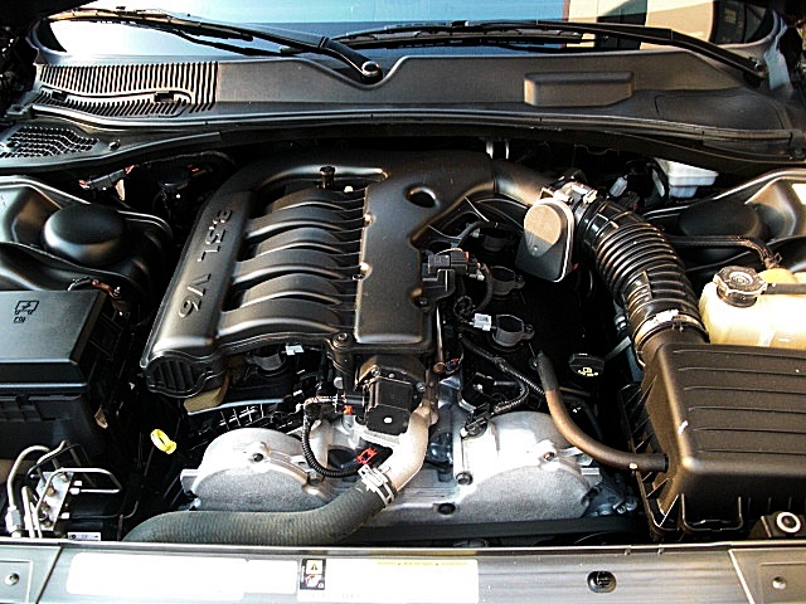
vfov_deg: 39.7
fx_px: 838
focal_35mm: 36
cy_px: 302
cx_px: 403
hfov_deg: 51.4
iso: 400
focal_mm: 6.3
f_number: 2.8
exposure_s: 1/80
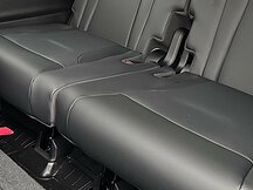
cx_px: 104
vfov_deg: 22.6
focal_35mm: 61
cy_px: -21
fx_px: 446
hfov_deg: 31.6
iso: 1000
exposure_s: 1/35
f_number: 1.78
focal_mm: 6.76
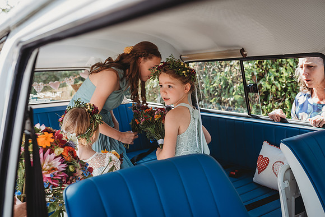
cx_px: 162
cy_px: 108
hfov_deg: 54.4
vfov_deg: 37.9
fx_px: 316
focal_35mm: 35
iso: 125
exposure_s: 1/125
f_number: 4.5
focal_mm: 35
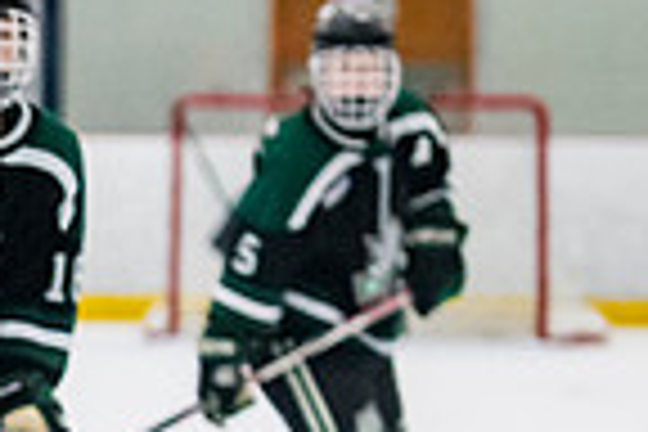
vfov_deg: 2.2
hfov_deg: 3.3
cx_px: -538
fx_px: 11231
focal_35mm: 624
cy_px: 844
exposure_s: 1/640
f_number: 3.2
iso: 3200
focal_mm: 110
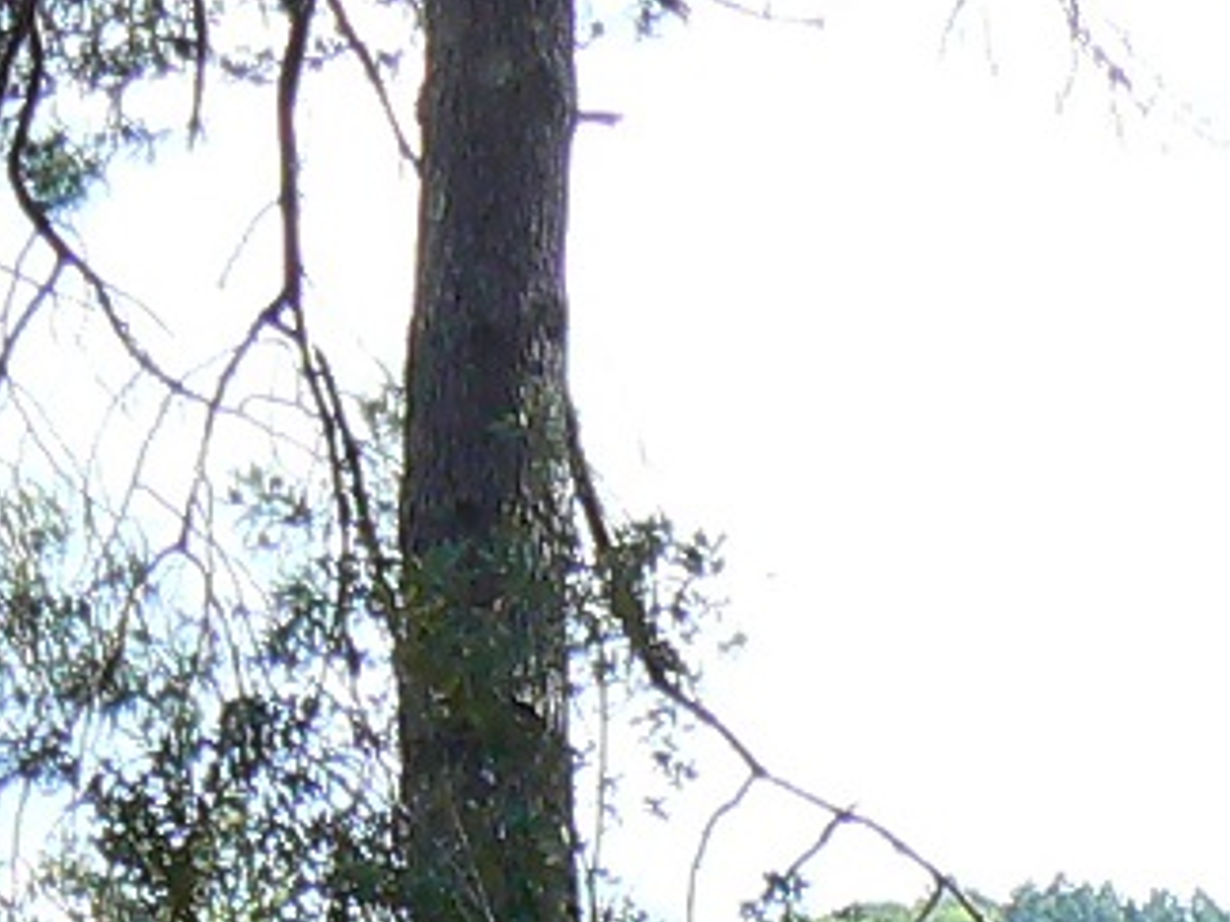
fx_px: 7888
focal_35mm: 222
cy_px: 2683
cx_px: 129
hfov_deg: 8.9
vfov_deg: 6.2
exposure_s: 1/160
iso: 80
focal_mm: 6
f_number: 5.6
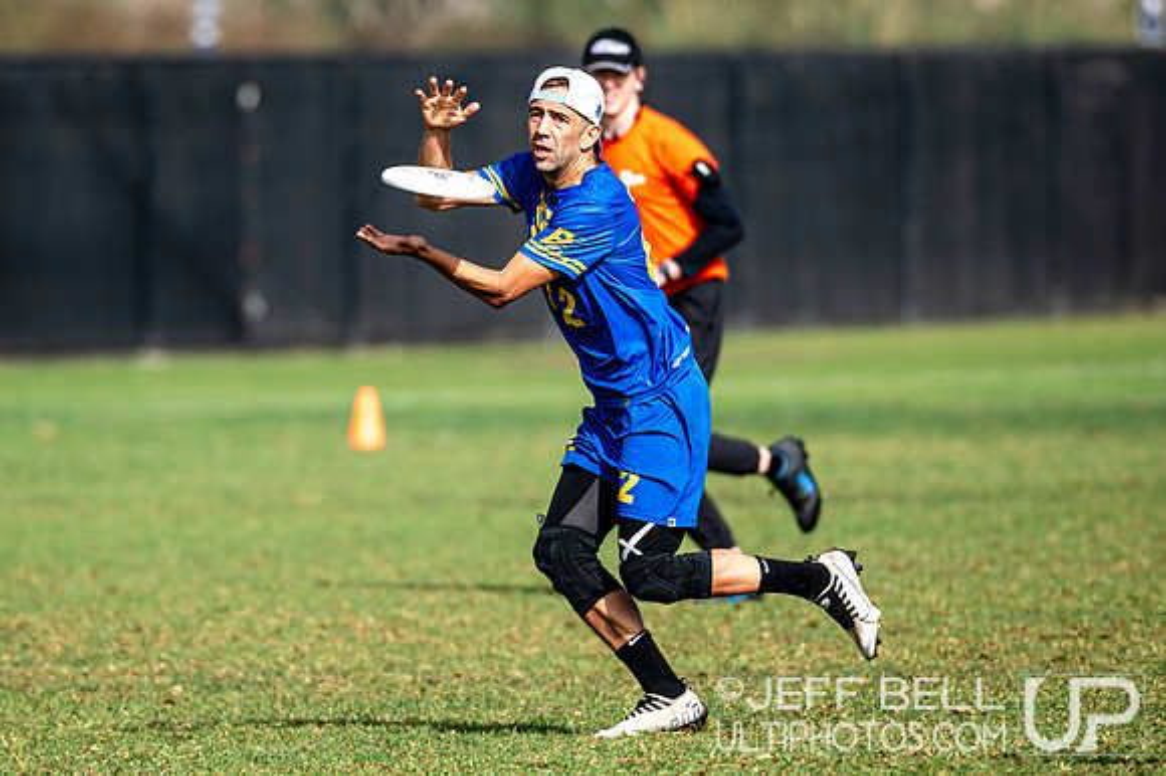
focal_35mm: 630
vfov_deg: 2.2
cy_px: 408
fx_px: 20405
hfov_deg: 3.3
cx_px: 453
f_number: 3.2
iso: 100
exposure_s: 1/1250
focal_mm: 300
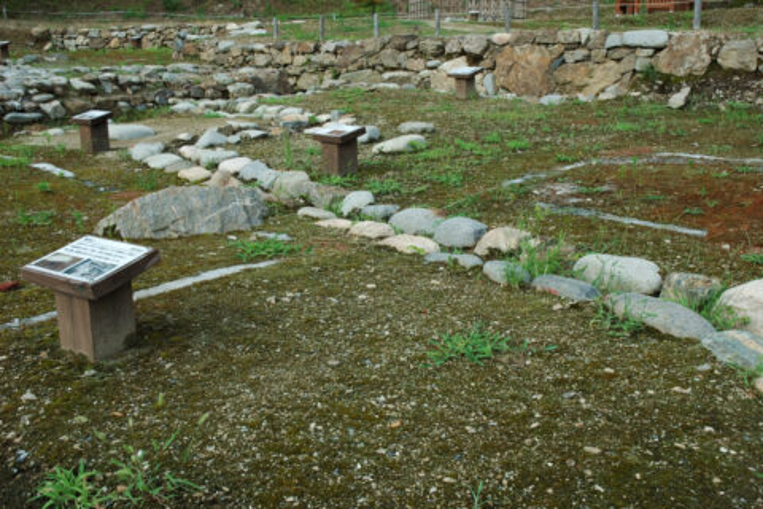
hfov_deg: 47.9
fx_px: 858
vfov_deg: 33.0
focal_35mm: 40
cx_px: 382
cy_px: 254
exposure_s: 1/125
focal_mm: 27
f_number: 9
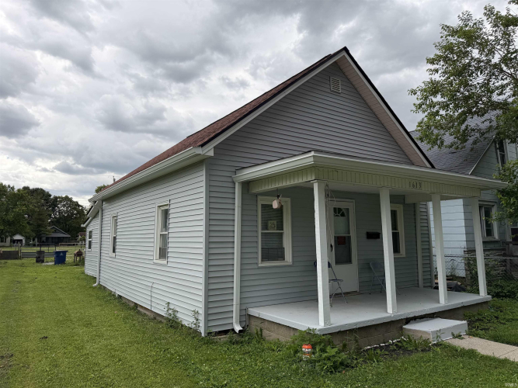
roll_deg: +0.7
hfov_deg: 71.6
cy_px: 194
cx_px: 259
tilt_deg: +7.5
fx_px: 359
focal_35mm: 24
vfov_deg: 56.8
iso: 80
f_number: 1.78
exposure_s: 1/3584
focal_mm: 6.76
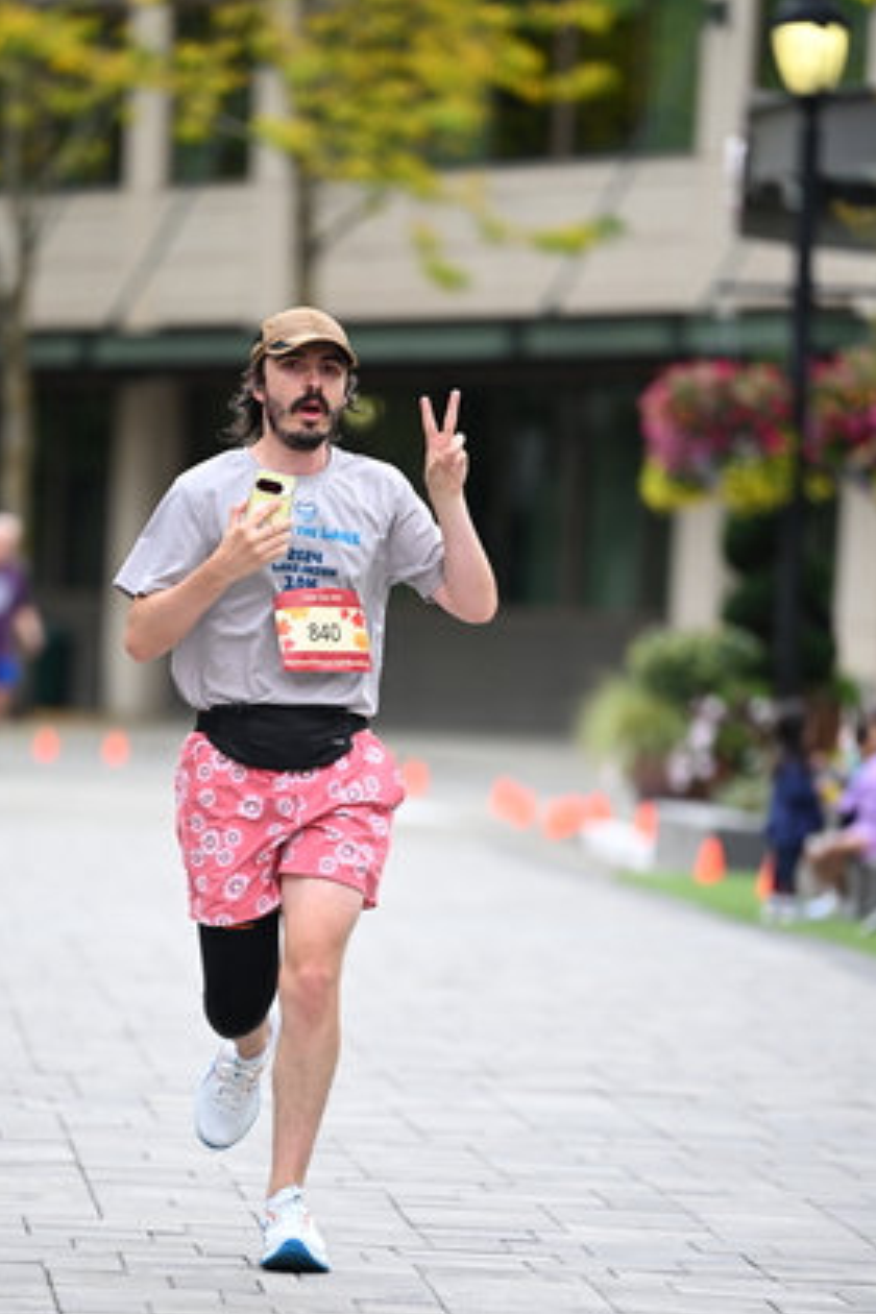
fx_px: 9562
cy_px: 798
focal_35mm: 262
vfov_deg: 7.9
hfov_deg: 5.2
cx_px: 308
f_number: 2.8
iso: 800
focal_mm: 200
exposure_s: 1/2000
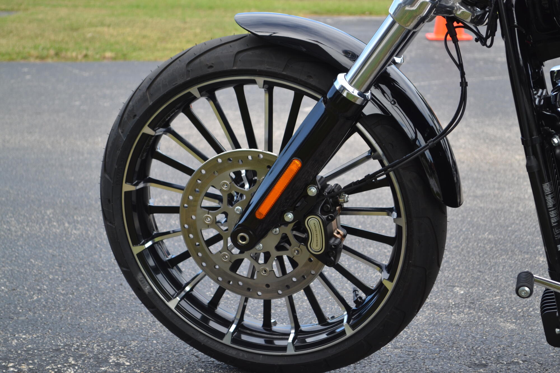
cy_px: 186
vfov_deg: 16.6
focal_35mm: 82
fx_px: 1283
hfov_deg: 24.6
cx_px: 280
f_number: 5.6
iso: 100
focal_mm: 55
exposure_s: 1/125
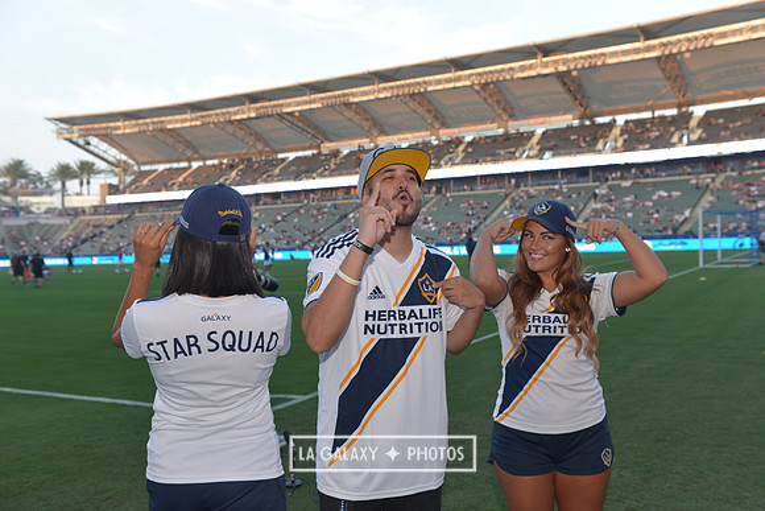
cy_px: 256
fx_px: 744
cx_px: 382
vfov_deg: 37.9
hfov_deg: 54.4
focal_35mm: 35
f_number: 5
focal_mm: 35
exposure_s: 1/250
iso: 640
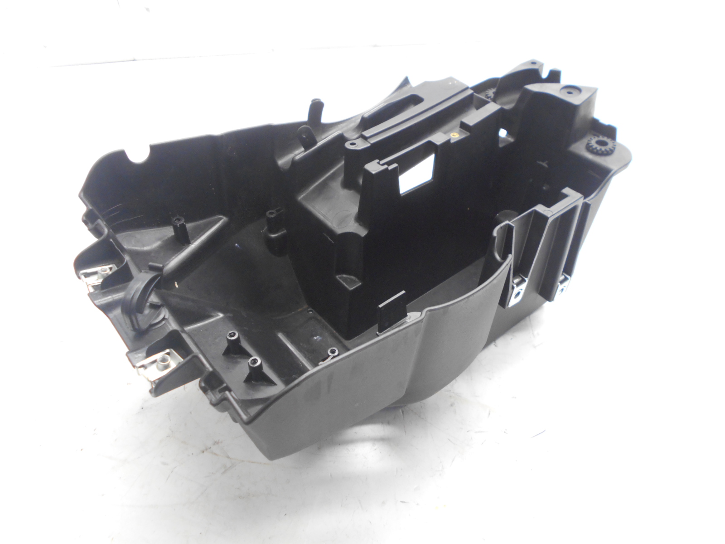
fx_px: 545
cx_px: 362
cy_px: 272
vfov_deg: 53.1
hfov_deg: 67.3
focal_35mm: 26
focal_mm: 4.6
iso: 220
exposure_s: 1/30
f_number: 3.2
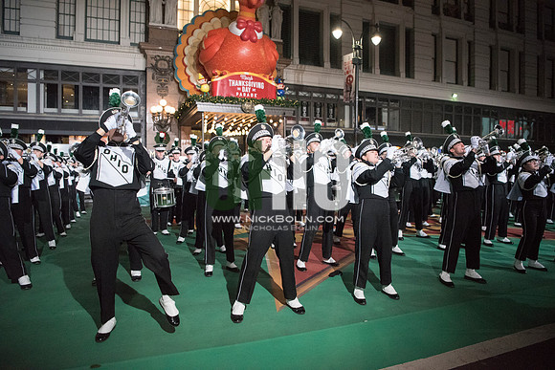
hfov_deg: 73.7
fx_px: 370
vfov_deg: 53.2
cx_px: 278
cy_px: 185
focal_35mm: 24
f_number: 2.8
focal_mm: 24
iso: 8000
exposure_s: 1/3200
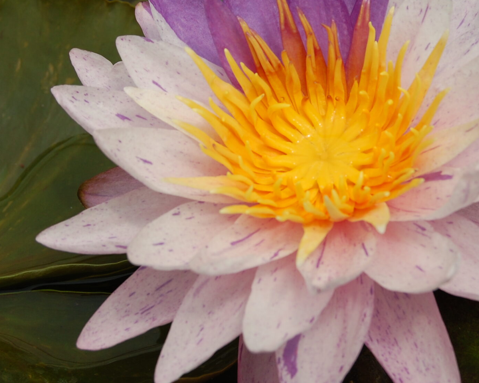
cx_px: 330
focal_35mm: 104
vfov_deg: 14.8
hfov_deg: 18.4
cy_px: 119
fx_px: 1474
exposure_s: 1/400
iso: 200
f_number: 10
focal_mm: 40
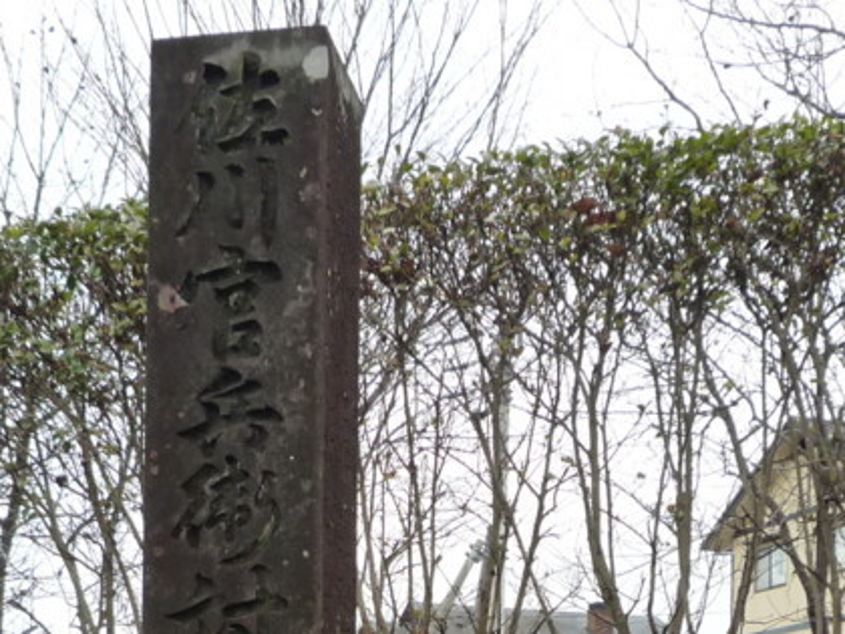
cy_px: 741
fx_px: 1489
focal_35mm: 61
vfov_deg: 22.3
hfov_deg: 31.6
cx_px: 366
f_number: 2.8
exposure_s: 1/160
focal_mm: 4.4
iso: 160
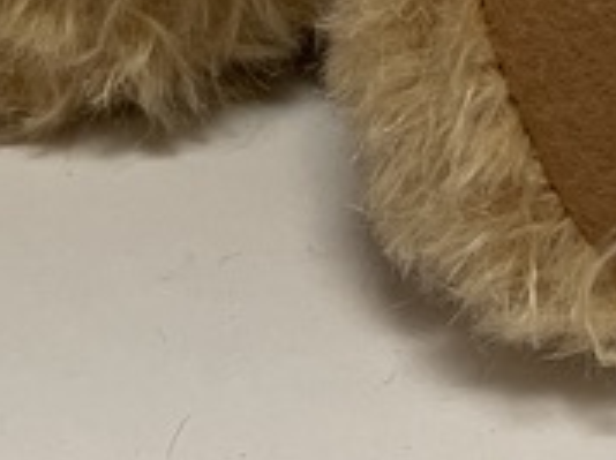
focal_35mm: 144
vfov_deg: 9.1
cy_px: -699
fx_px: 2559
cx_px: 80
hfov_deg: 13.6
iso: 125
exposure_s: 1/100
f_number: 1.6
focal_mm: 5.1
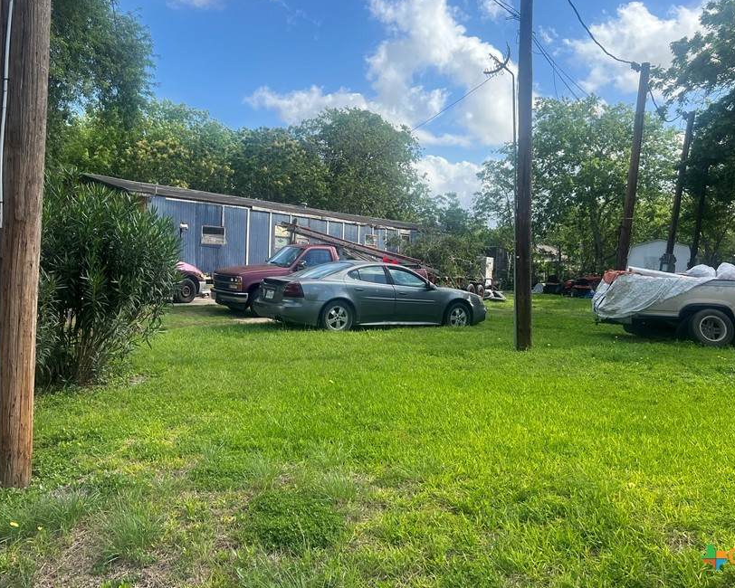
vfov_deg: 45.6
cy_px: 242
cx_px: 368
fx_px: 696
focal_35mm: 32
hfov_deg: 55.7
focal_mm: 5.7
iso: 50
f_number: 1.5
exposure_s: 1/3257
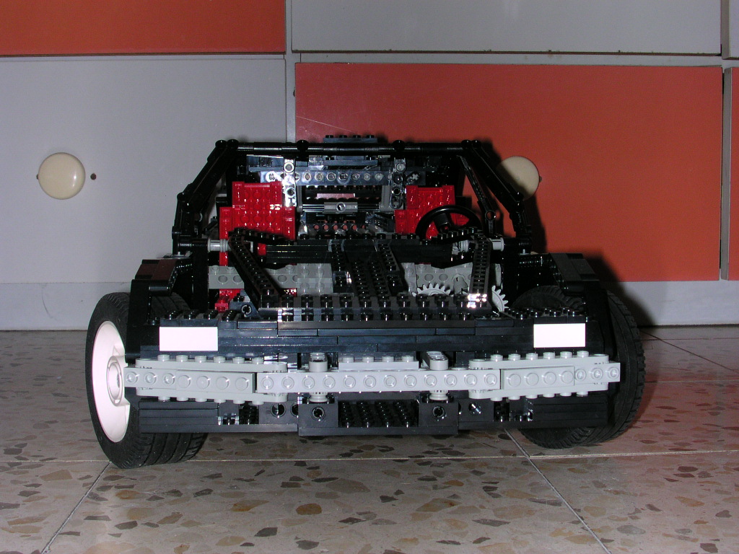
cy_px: 277
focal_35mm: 49
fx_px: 1046
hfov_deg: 38.9
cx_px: 370
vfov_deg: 29.7
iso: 100
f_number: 5.2
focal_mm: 7.5
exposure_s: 1/60
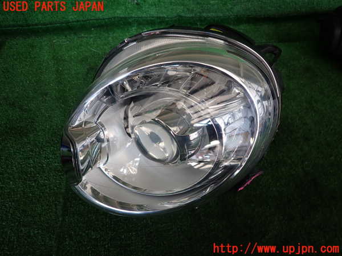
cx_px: 171
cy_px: 128
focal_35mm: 25
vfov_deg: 54.9
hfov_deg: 69.4
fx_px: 247
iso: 100
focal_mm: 4.5
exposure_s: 1/80
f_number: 2
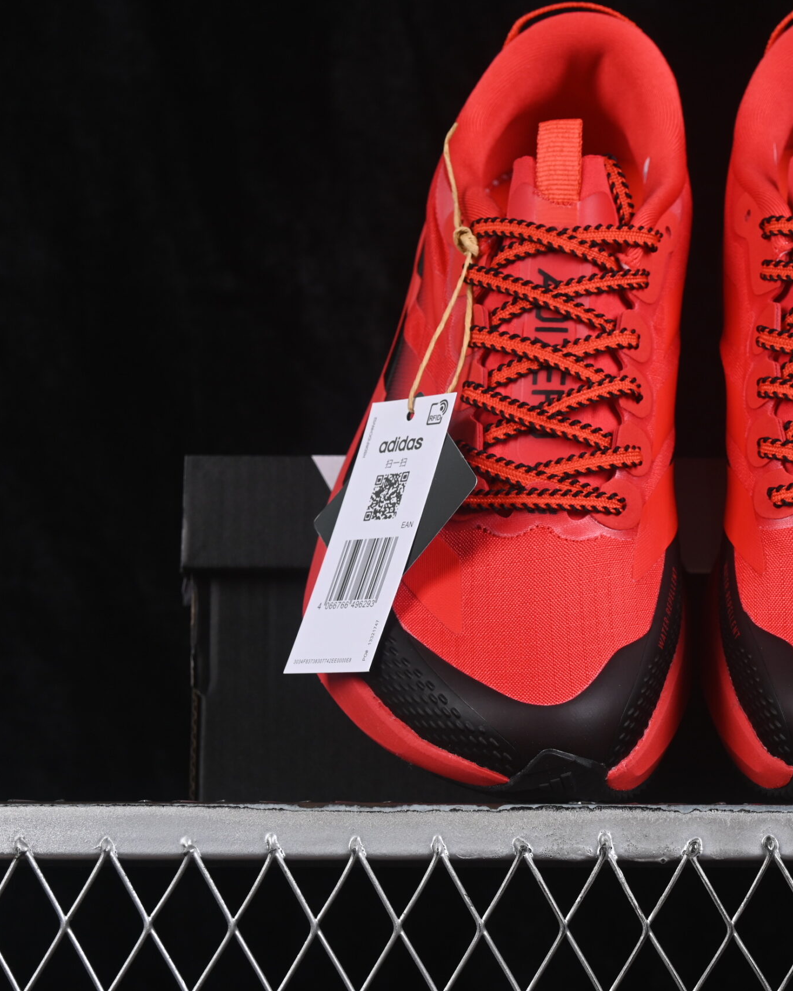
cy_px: 496
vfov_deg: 18.1
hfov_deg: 14.4
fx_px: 3110
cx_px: 697
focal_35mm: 106
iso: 160
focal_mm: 50
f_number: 8
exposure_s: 1/60
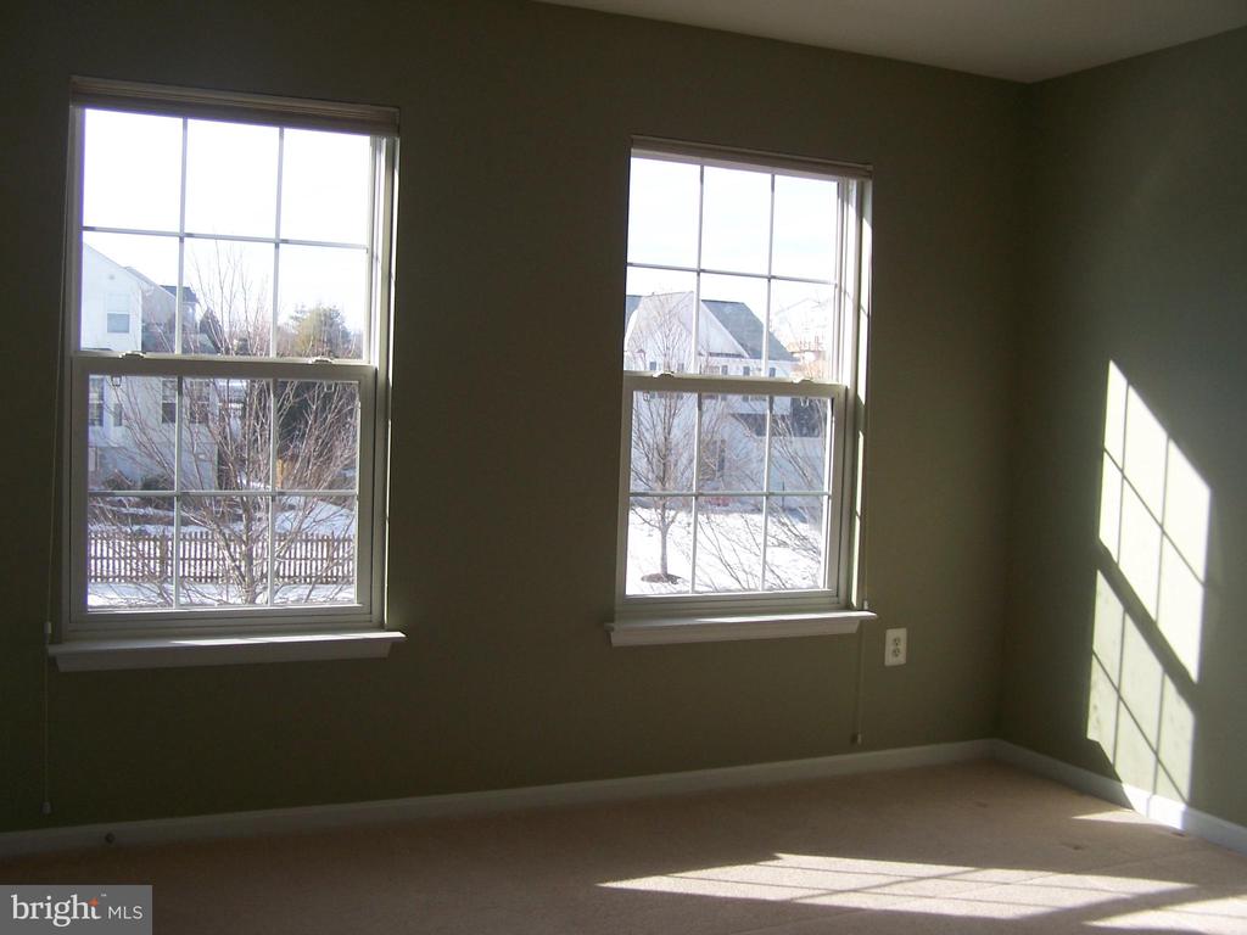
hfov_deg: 49.0
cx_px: 624
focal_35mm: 38
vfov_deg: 37.7
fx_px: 1369
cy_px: 468
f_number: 2.8
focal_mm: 6.3
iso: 80
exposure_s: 1/400
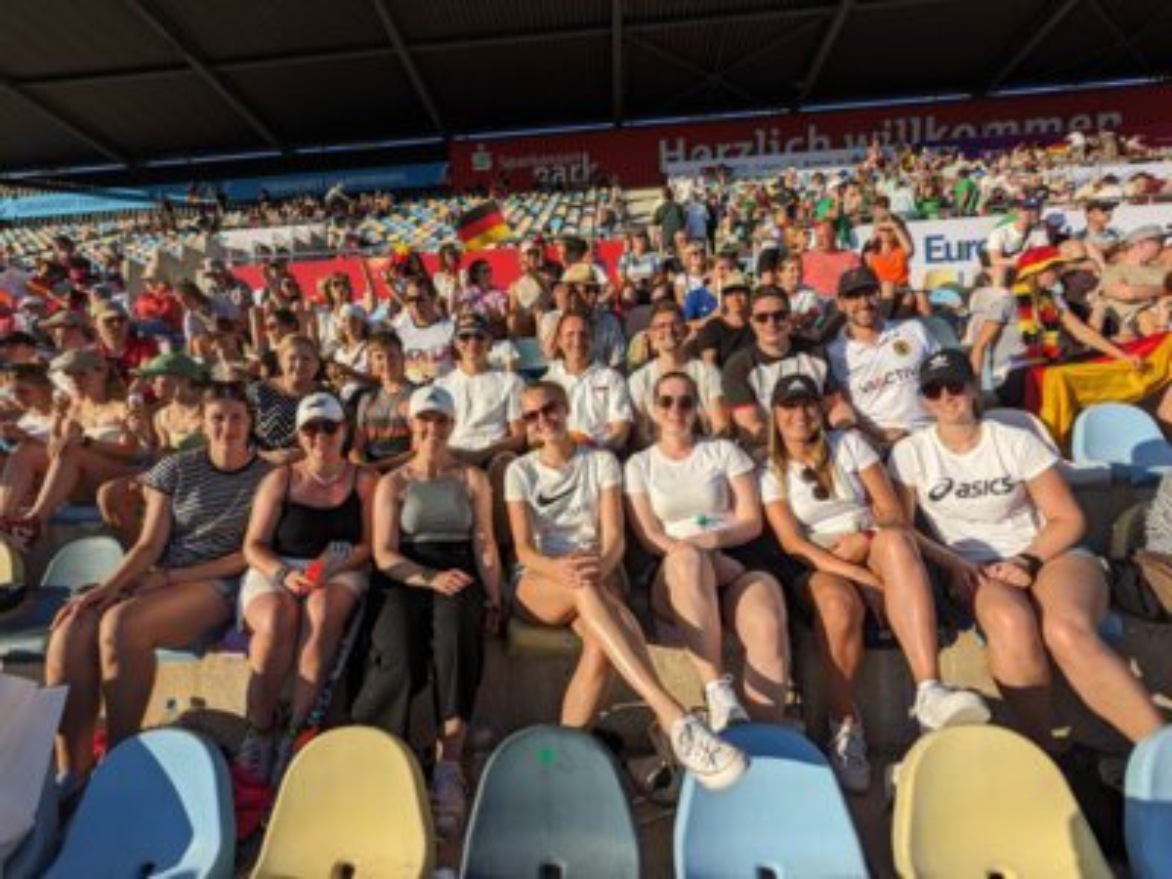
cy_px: 440
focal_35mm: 16
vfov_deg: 78.1
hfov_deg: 94.5
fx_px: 542
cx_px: 586
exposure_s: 1/1385
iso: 37
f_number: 2.2
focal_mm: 2.22
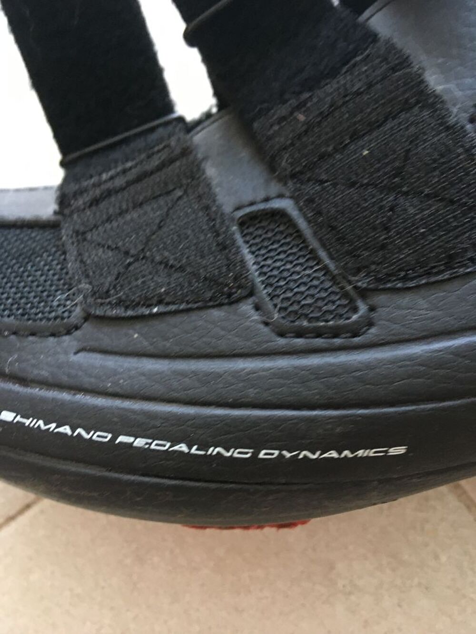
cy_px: 317
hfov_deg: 48.2
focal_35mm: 29
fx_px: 532
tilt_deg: -76.2
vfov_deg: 61.7
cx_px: 238
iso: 200
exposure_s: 1/20
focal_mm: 4.15
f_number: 2.2
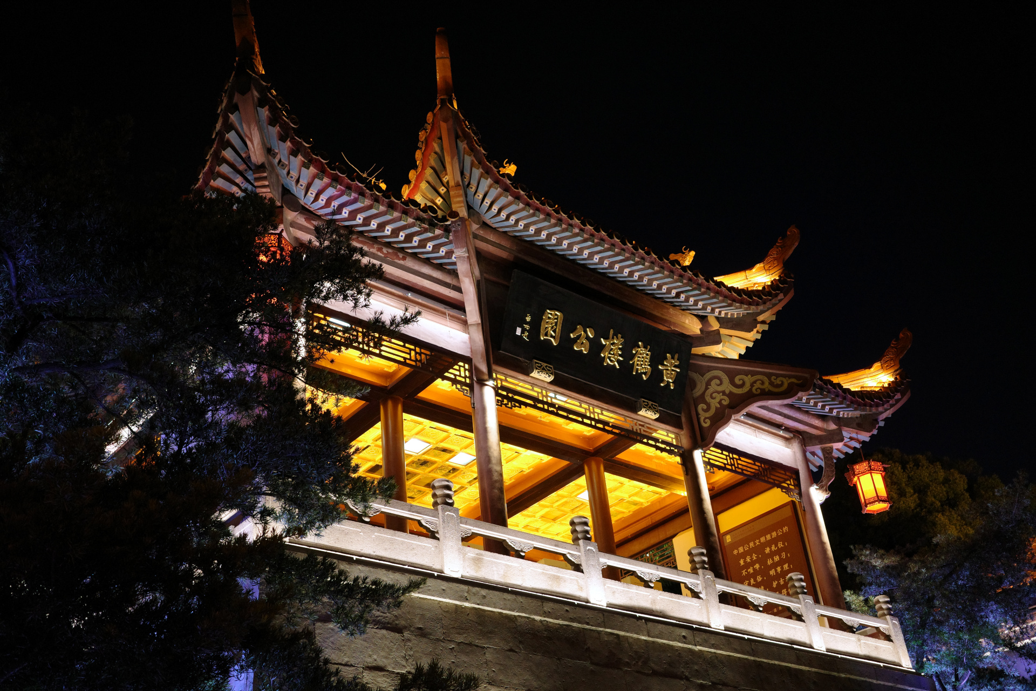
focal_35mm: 40
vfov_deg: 33.4
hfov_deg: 48.5
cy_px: 346
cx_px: 518
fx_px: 1151
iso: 1250
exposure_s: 1/40
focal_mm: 26
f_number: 2.8
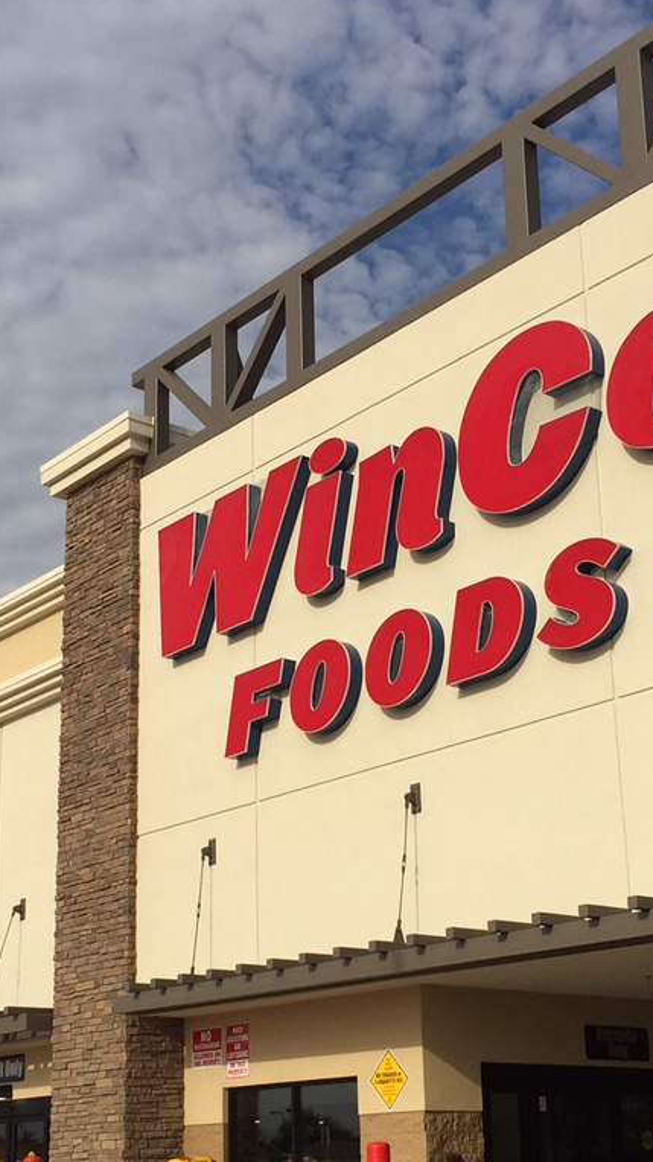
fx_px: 1632
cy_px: 675
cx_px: 335
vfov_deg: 39.1
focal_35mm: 53
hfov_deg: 22.6
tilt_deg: +15.9
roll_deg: +0.4
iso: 32
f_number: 2.2
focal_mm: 4.15
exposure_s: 1/3597
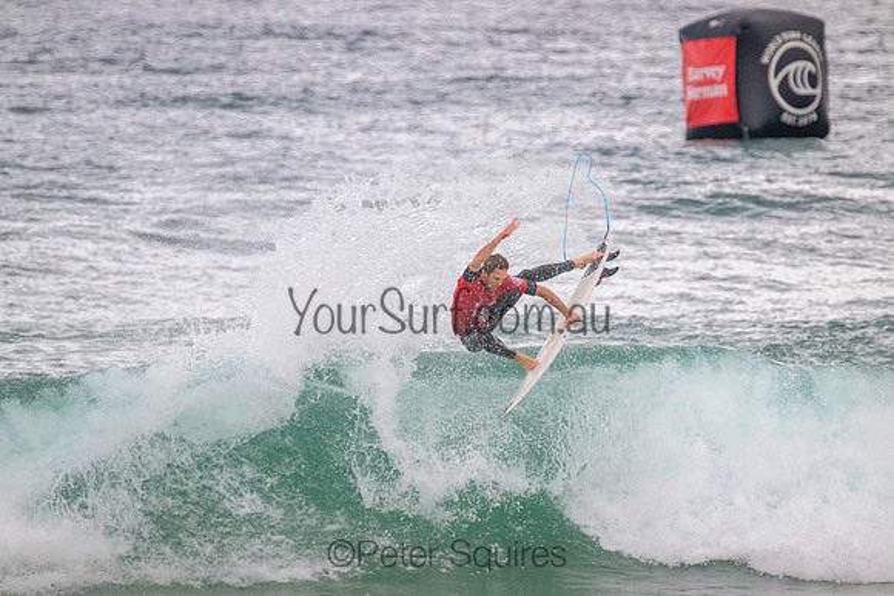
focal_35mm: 800
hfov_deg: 2.6
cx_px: 447
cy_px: 298
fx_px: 19870
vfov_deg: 1.7
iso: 3200
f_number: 11
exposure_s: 1/2000
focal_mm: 800
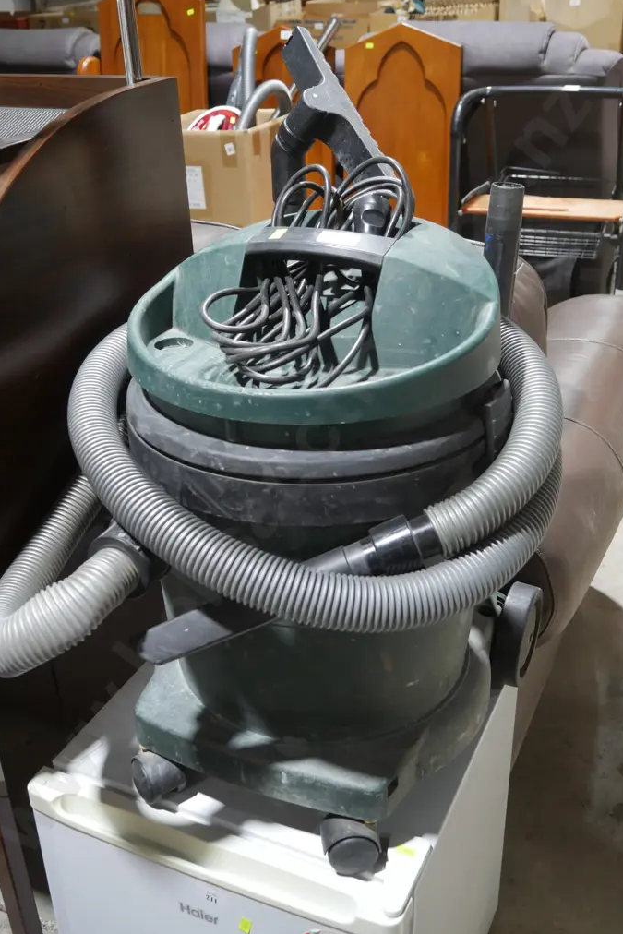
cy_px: 470
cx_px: 294
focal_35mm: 40
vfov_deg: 48.5
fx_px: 1038
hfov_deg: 33.4
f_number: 4.1
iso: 640
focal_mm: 19
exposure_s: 1/60
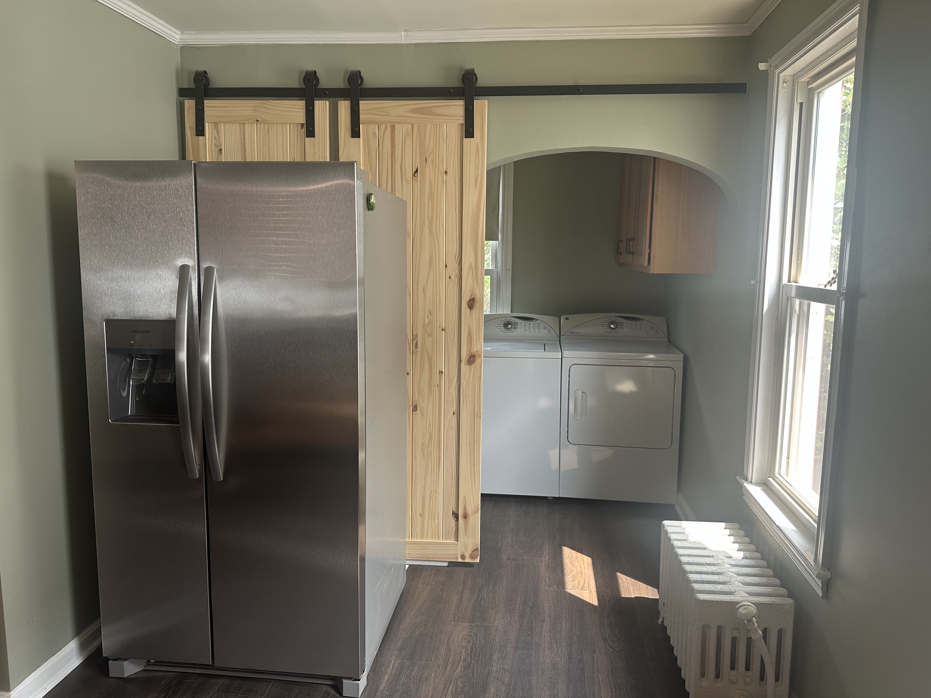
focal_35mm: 24
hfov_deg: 71.6
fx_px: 645
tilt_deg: -8.2
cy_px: 349
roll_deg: -2.0
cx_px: 466
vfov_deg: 56.8
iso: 125
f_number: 1.78
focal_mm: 6.86
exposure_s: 1/121
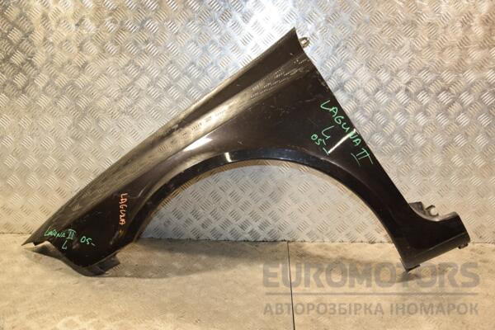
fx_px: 495
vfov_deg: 36.9
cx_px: 248
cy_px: 165
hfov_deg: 53.1
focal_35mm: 36
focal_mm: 24
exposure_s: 1/200
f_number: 5
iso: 800
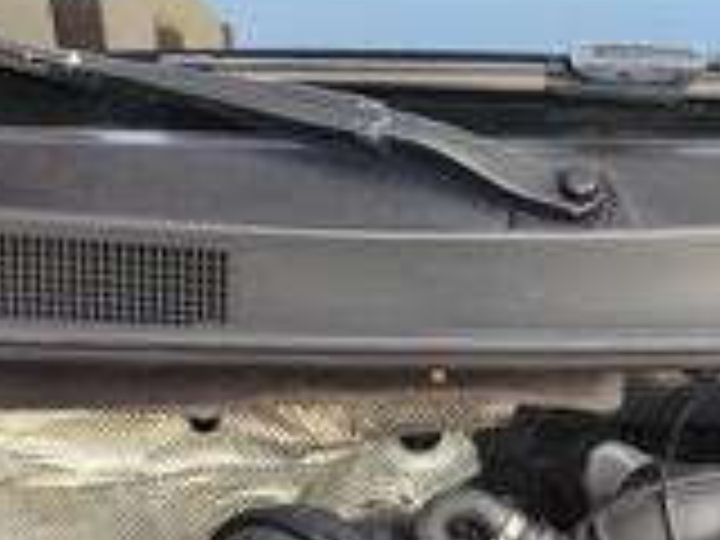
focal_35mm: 94
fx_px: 1955
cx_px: 428
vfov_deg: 14.5
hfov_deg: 20.8
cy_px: 853
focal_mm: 6.14
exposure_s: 1/100
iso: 125
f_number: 1.65
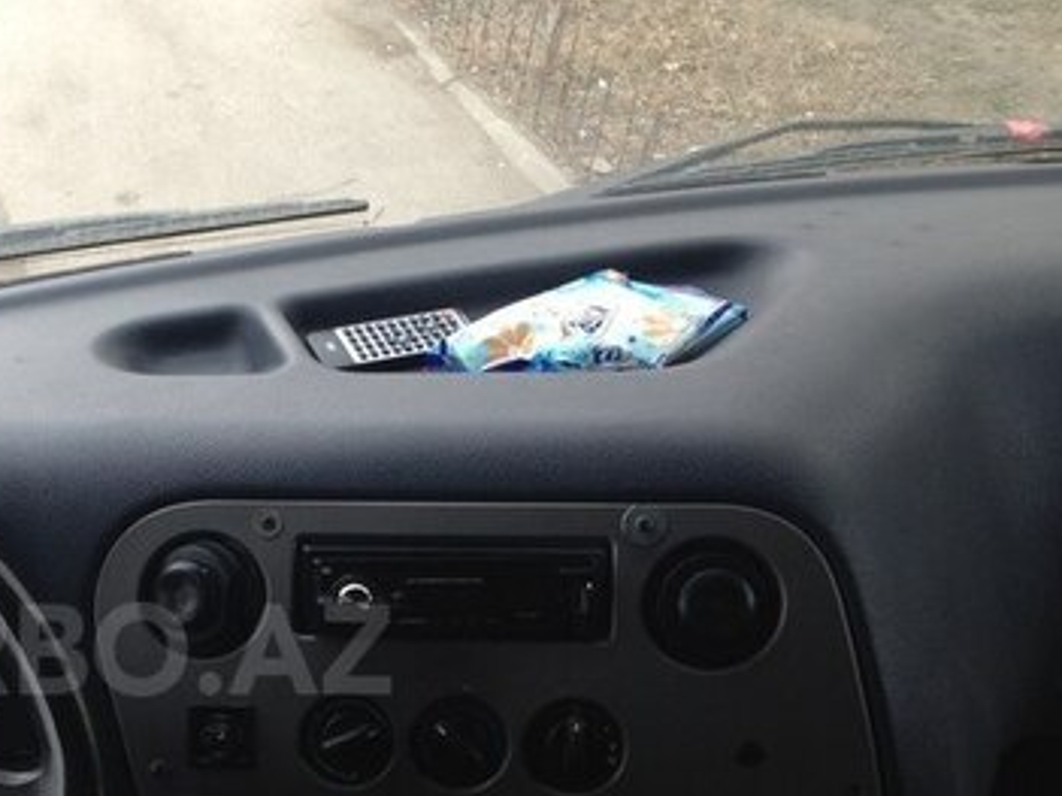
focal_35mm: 62
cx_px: 82
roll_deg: +3.4
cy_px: 649
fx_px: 1901
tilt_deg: -38.9
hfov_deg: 29.7
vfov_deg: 23.3
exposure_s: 1/60
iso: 64
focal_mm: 4.12
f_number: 2.4
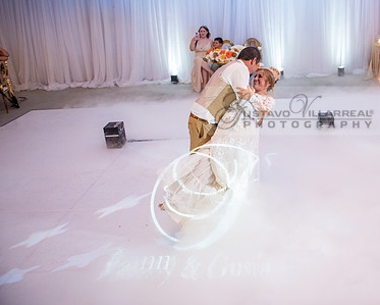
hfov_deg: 49.0
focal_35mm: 35
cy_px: 111
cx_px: 294
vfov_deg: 41.9
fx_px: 394
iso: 1000
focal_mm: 24
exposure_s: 1/125
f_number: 3.2
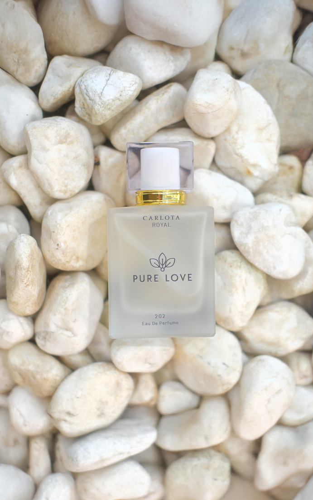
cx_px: 163
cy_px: 247
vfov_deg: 36.9
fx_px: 750
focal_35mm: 55
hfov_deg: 23.6
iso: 160
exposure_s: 1/1250
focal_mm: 35
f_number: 2
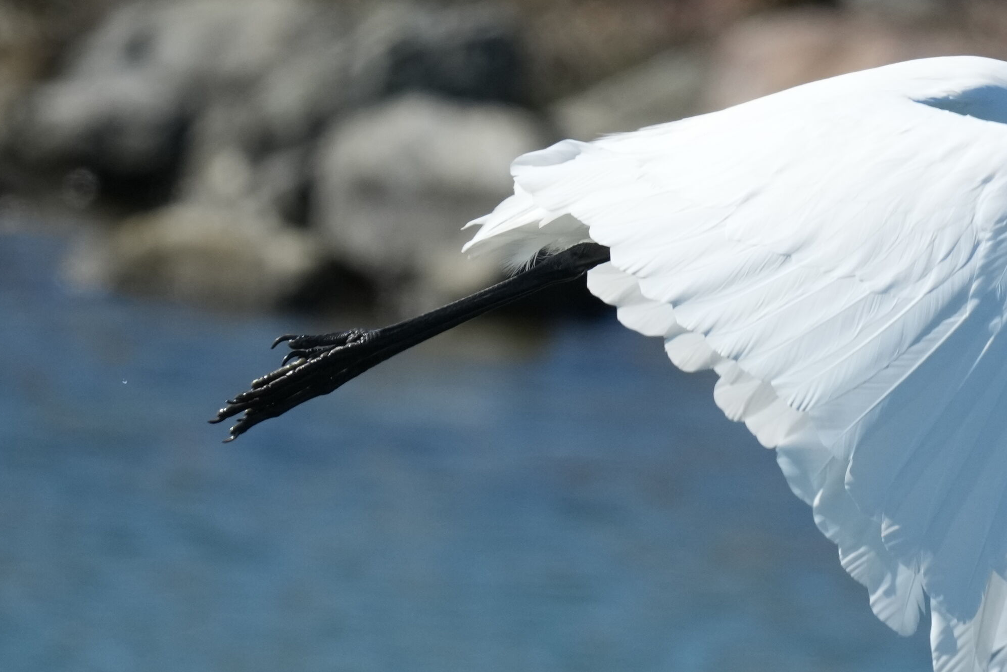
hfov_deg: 1.1
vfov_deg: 0.8
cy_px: 137
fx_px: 50937
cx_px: 926
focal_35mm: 1821
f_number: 6.3
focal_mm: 560
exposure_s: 1/3200
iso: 800
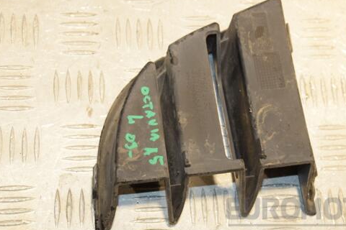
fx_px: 865
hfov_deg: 22.6
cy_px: 113
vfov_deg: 15.2
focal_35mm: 90
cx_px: 213
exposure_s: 1/200
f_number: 5.6
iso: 800
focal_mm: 48
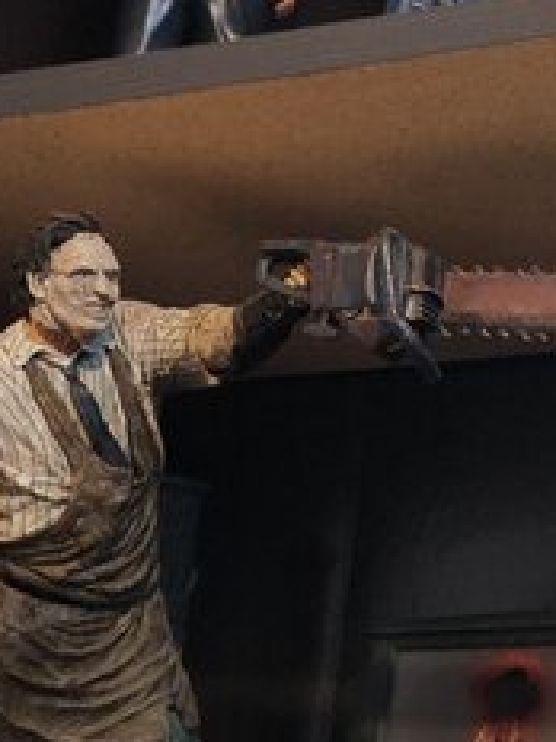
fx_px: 2270
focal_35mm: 106
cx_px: 796
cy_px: 248
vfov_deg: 18.5
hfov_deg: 13.3
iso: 500
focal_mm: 5.4
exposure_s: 1/11
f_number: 1.8
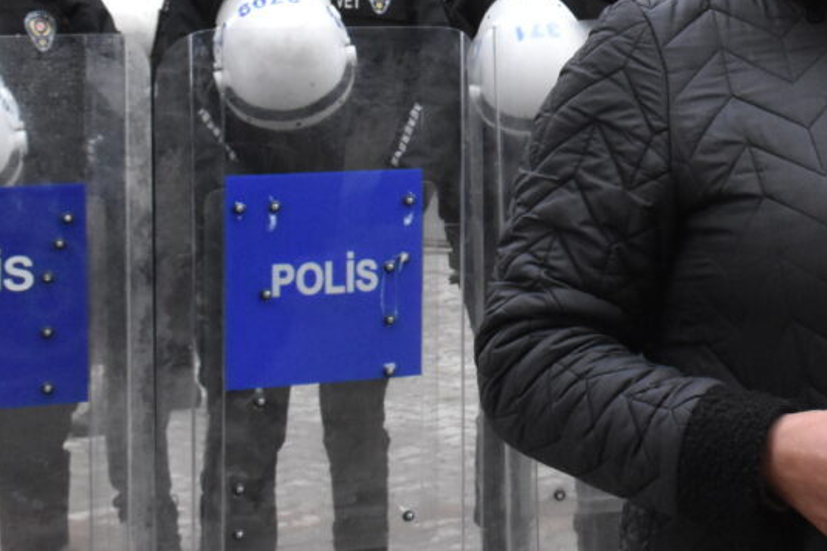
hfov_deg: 17.3
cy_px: 10
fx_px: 2642
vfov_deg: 11.8
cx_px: 890
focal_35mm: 115
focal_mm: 32
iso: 3200
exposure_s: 1/640
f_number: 13
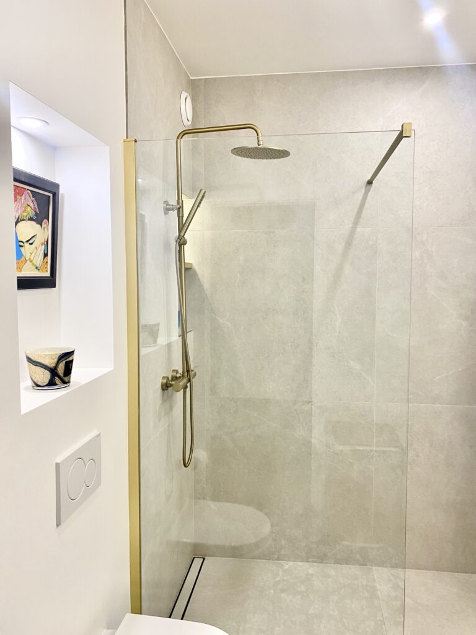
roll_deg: +0.3
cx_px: 238
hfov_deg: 53.1
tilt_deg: -3.4
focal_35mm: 26
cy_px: 318
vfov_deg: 67.3
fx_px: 477
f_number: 1.8
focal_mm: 4.25
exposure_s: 1/50
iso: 80
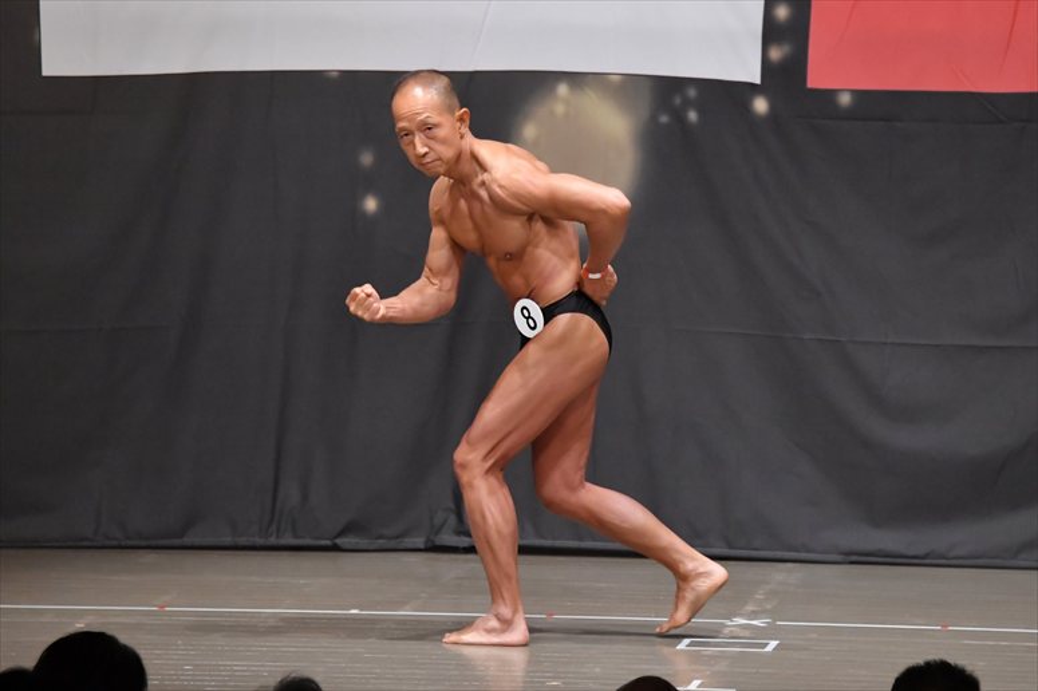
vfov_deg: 5.4
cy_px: 346
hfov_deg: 8.1
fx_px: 7349
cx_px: 519
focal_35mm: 255
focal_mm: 170
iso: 6400
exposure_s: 1/400
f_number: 5.6
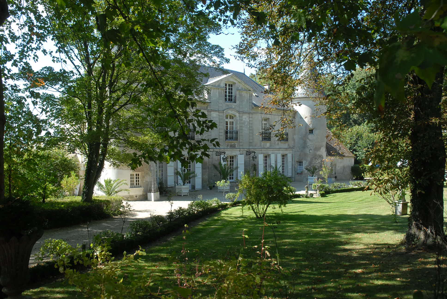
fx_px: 466
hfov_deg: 51.2
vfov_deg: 35.6
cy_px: 150
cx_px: 224
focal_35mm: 38
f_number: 8
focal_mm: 25
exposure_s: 1/250
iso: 400
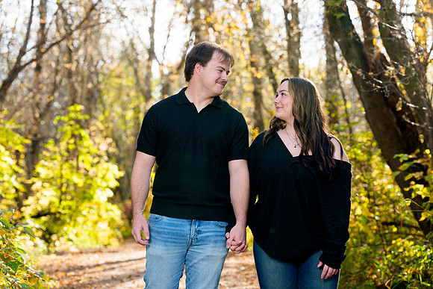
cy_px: 144
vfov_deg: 14.3
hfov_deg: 21.2
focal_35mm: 96
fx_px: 1155
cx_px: 216
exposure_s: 1/160
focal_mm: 96
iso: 400
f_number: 4
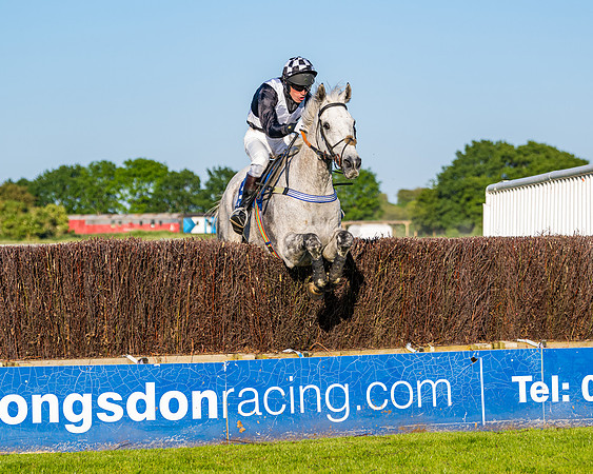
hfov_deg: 12.6
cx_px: 300
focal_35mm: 154
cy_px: 214
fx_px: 2693
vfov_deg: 10.1
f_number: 4
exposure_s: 1/1250
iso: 200
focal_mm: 105
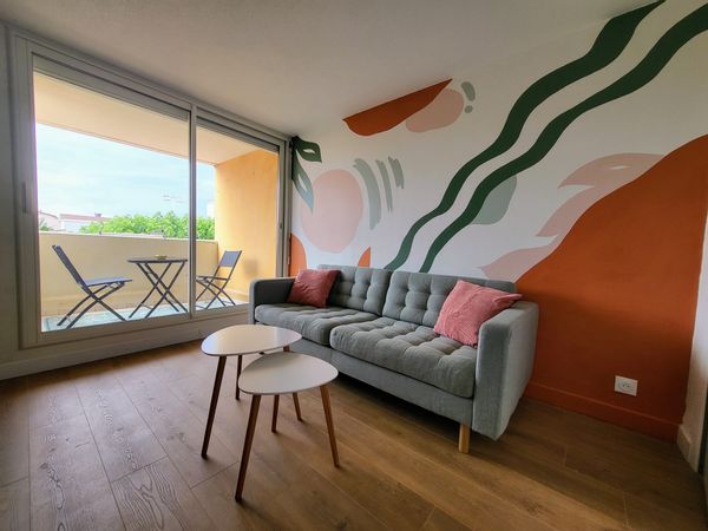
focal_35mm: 13
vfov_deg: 89.9
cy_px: 266
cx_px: 354
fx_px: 266
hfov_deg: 106.2
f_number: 2.2
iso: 40
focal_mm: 1.74
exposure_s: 1/100
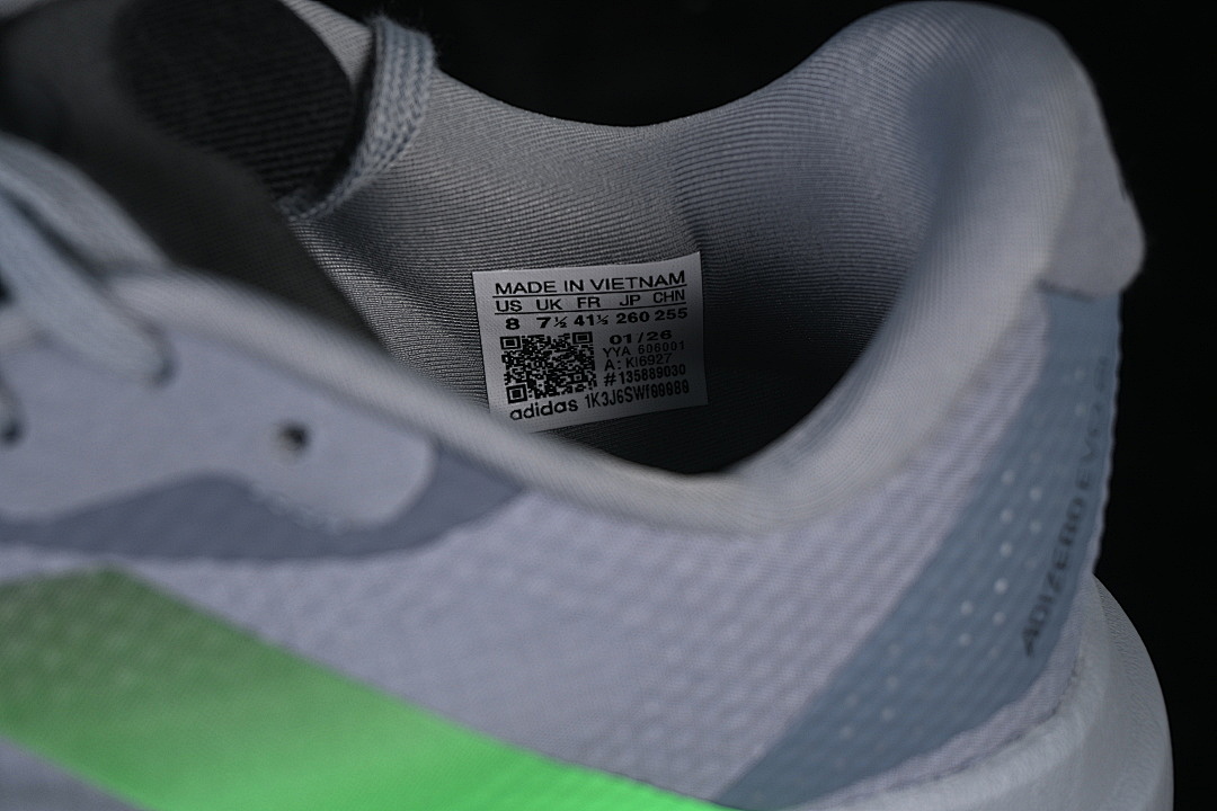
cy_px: 406
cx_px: 608
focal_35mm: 75
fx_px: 2535
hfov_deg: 27.0
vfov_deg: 18.2
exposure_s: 1/60
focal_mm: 50
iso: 160
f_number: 7.1
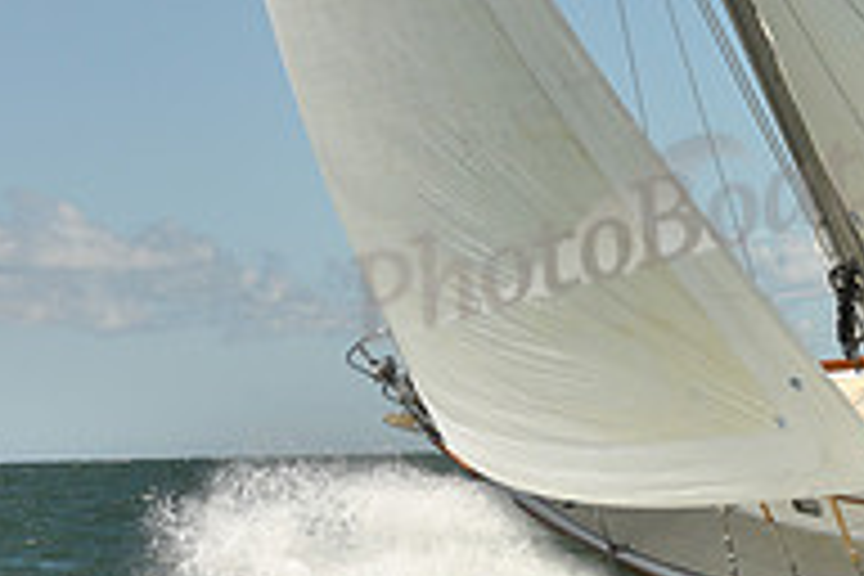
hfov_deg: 9.5
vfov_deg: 6.5
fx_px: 5064
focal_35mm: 211
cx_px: 1220
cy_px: 398
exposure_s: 1/800
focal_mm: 70
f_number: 11
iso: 320
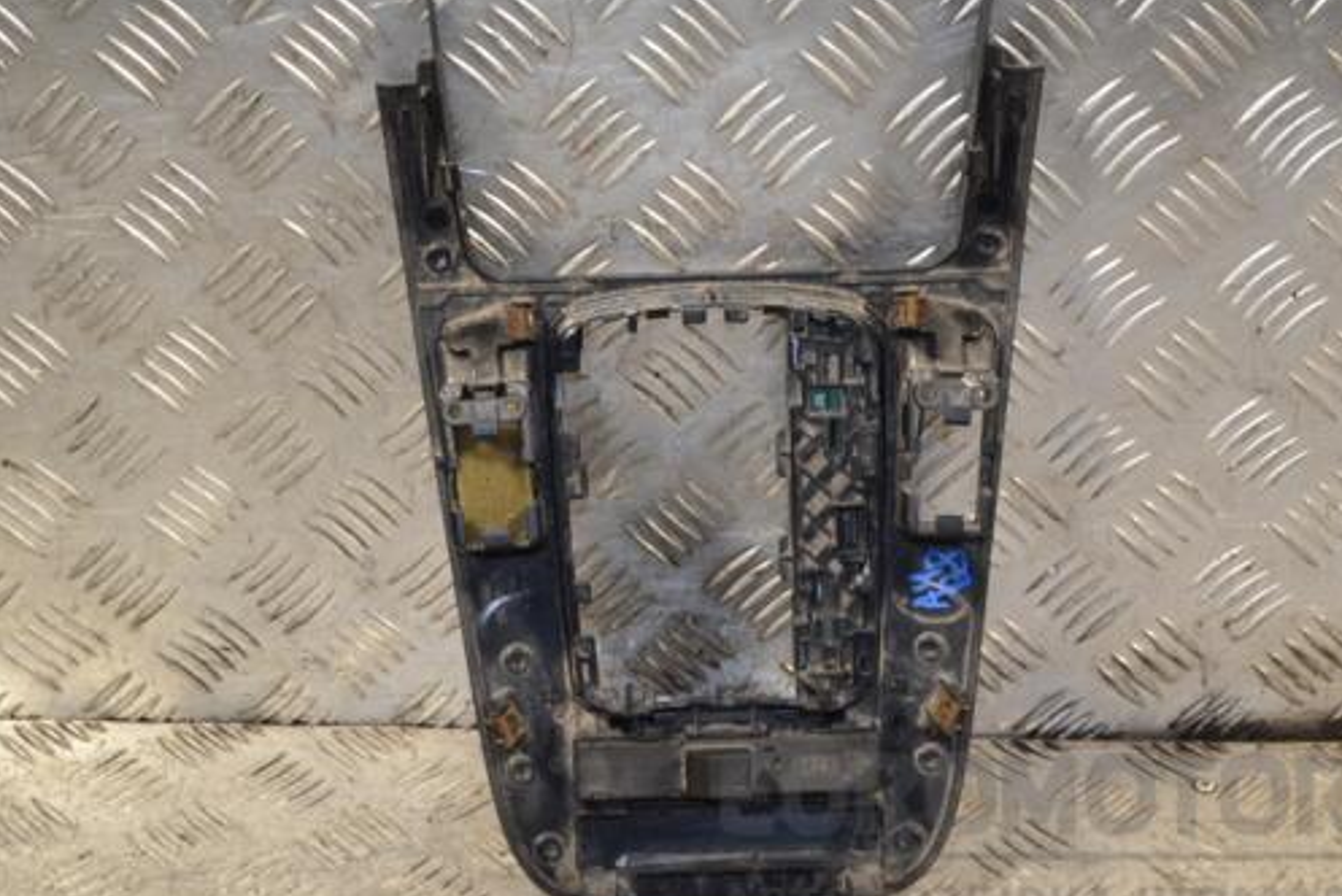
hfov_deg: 26.6
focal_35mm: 76
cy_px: 435
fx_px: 2835
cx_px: 670
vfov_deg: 18.0
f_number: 5.3
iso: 450
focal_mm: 42
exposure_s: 1/60
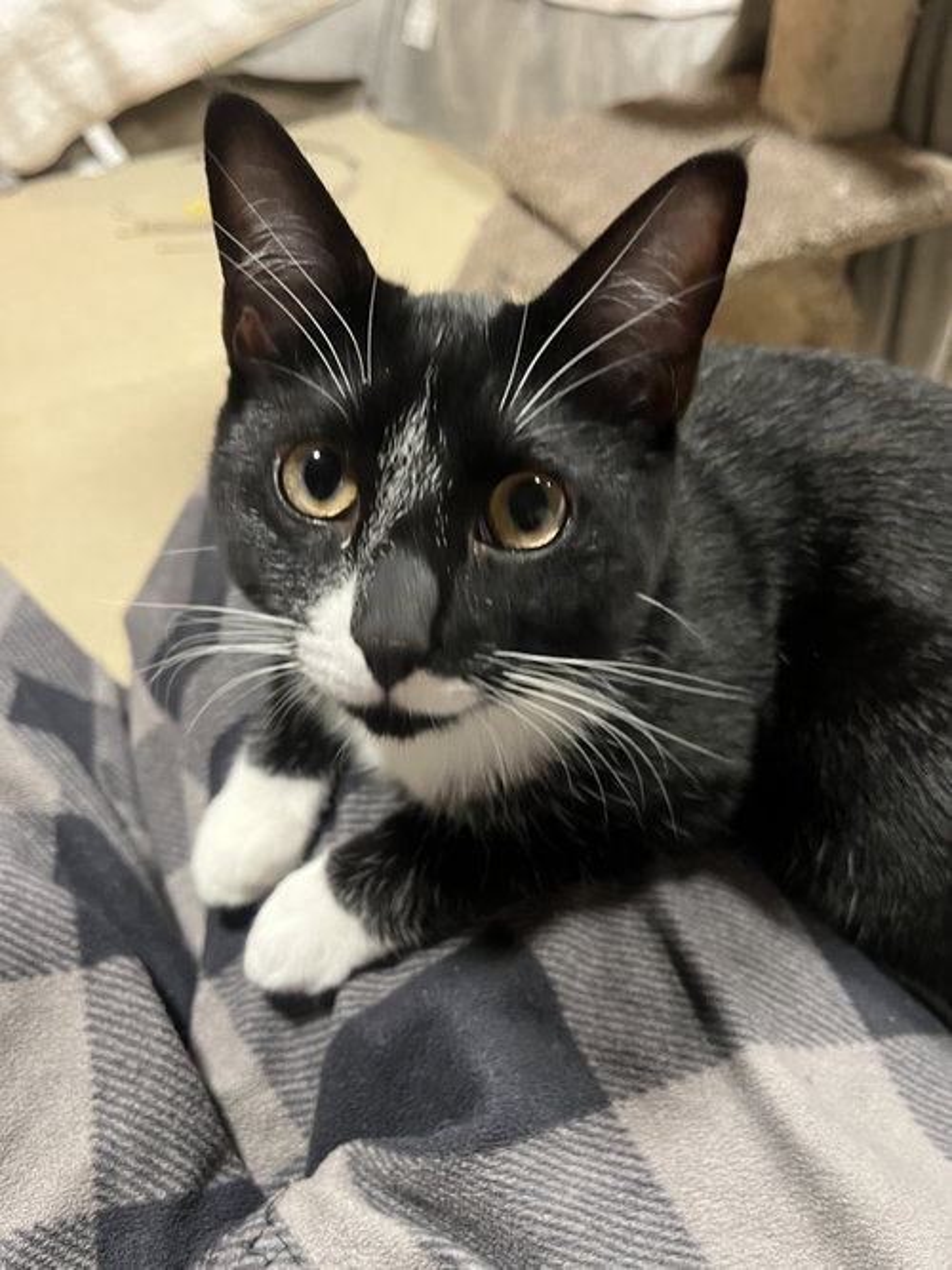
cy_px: 635
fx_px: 954
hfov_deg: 53.0
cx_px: 476
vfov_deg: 67.3
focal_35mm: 26
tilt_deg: -47.4
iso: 500
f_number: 1.6
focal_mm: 5.1
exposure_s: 1/40
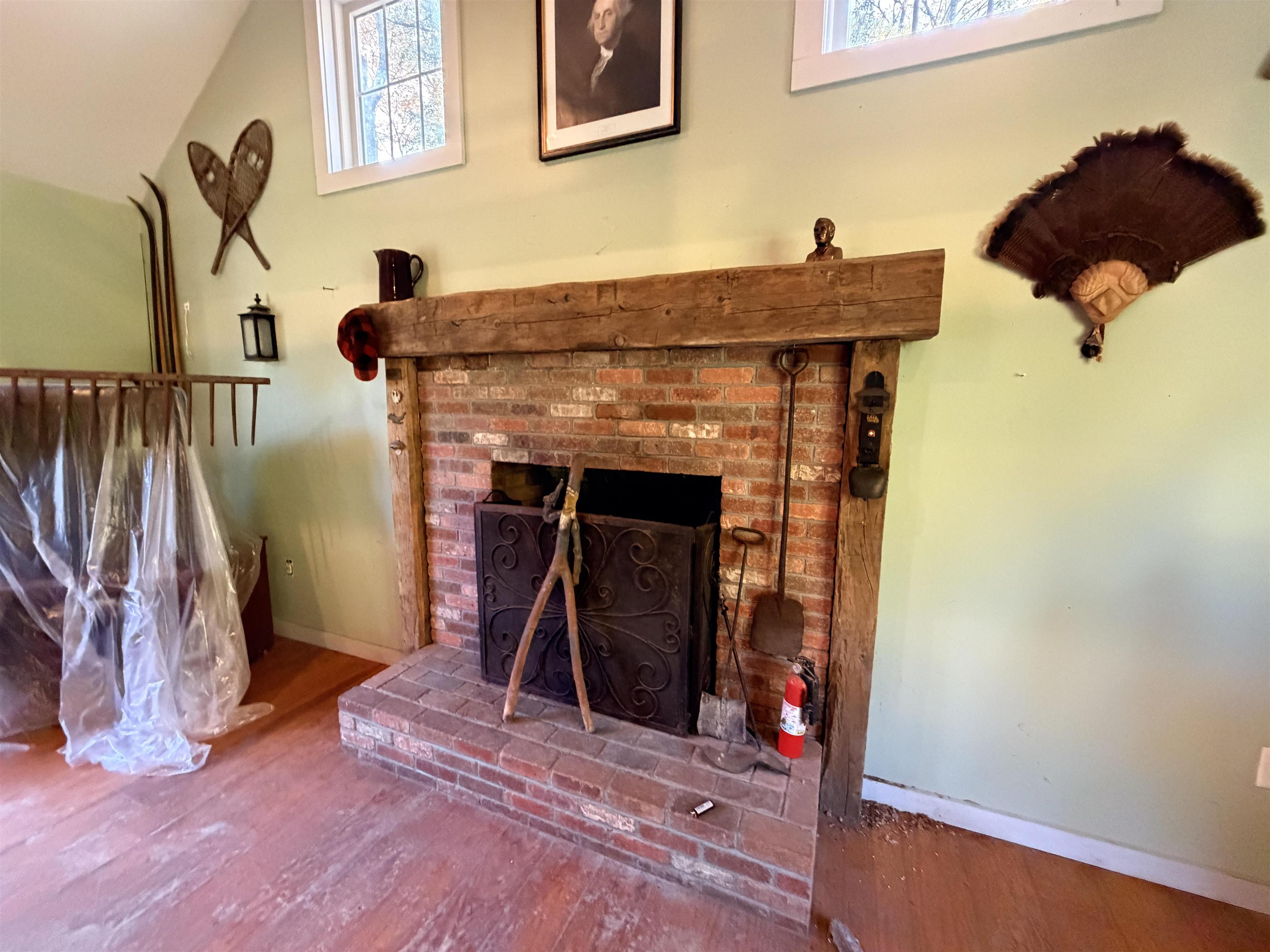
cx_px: 635
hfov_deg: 102.1
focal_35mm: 14
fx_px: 514
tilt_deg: -8.7
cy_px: 476
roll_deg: -0.8
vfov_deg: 85.7
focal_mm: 2.22
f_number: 2.2
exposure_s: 1/60
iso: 1000
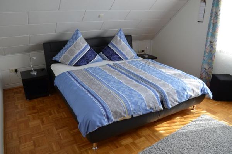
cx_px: 116
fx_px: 174
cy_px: 77
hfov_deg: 67.4
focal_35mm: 27
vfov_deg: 47.9
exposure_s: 1/100
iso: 400
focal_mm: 18
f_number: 5
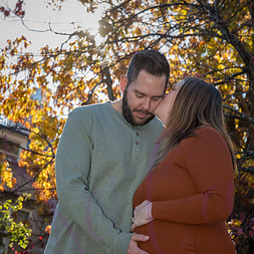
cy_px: 143
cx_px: 126
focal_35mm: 121
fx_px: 1004
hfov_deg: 14.4
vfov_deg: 14.4
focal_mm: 80
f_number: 10
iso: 640
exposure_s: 1/160
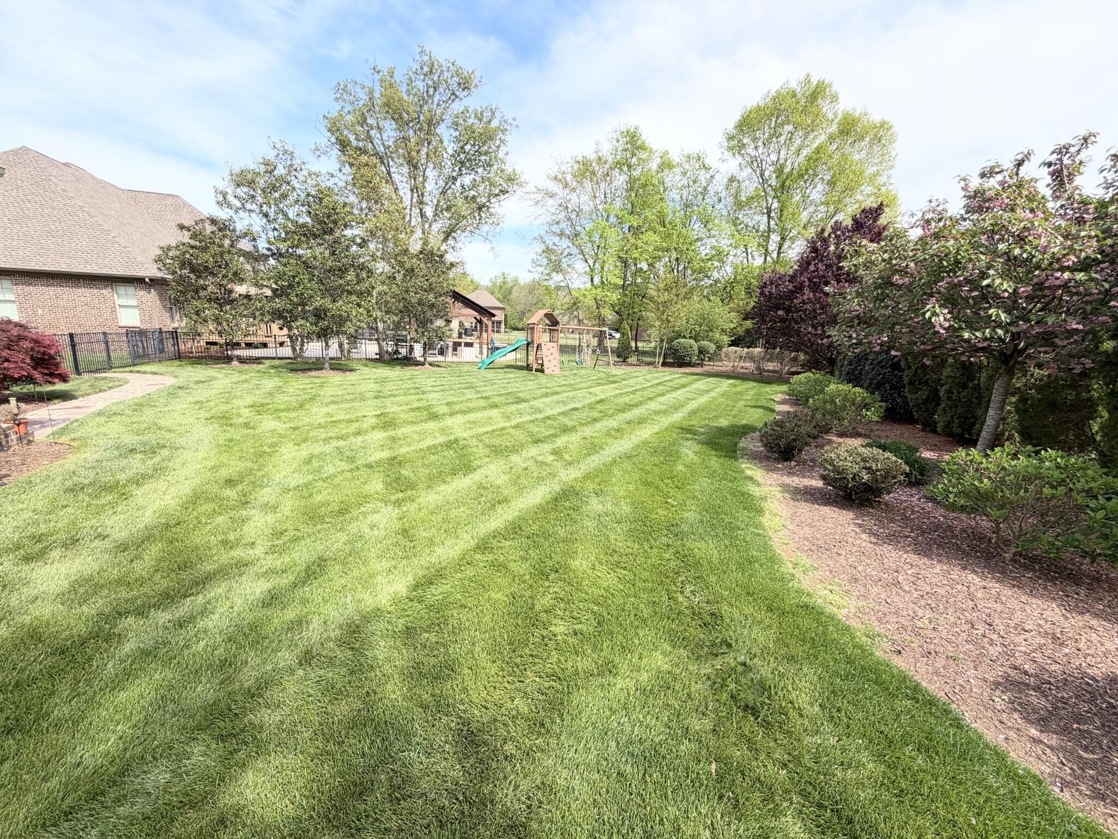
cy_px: 420
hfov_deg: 102.1
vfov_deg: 85.7
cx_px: 559
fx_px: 452
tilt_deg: -10.4
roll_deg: -1.7
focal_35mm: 14
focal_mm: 2.22
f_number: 2.2
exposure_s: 1/770
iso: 40
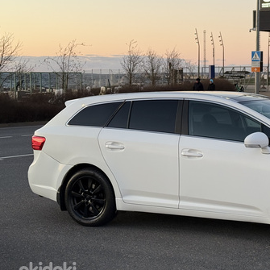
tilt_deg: -3.3
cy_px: 116
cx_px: 238
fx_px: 671
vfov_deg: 22.7
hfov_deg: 22.3
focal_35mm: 76
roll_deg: +0.2
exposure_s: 1/149
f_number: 1.78
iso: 100
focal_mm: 6.76
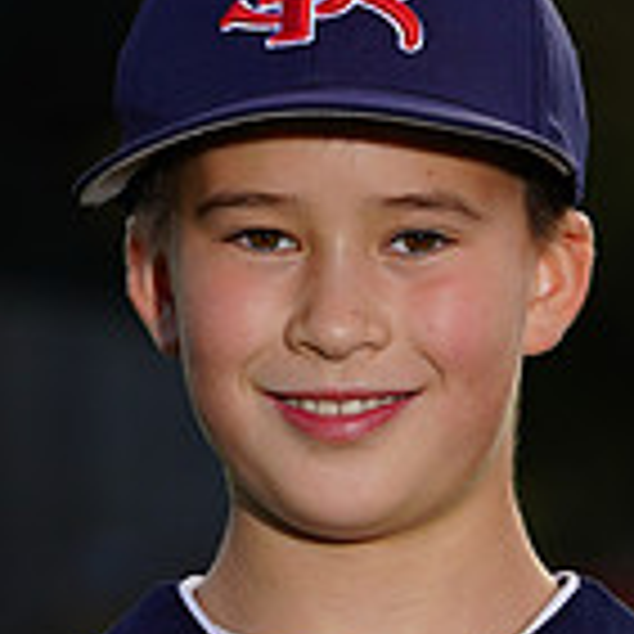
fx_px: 14712
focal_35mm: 710
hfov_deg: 2.5
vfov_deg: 2.5
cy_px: 958
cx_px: 398
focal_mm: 203
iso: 160
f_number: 8
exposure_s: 1/250
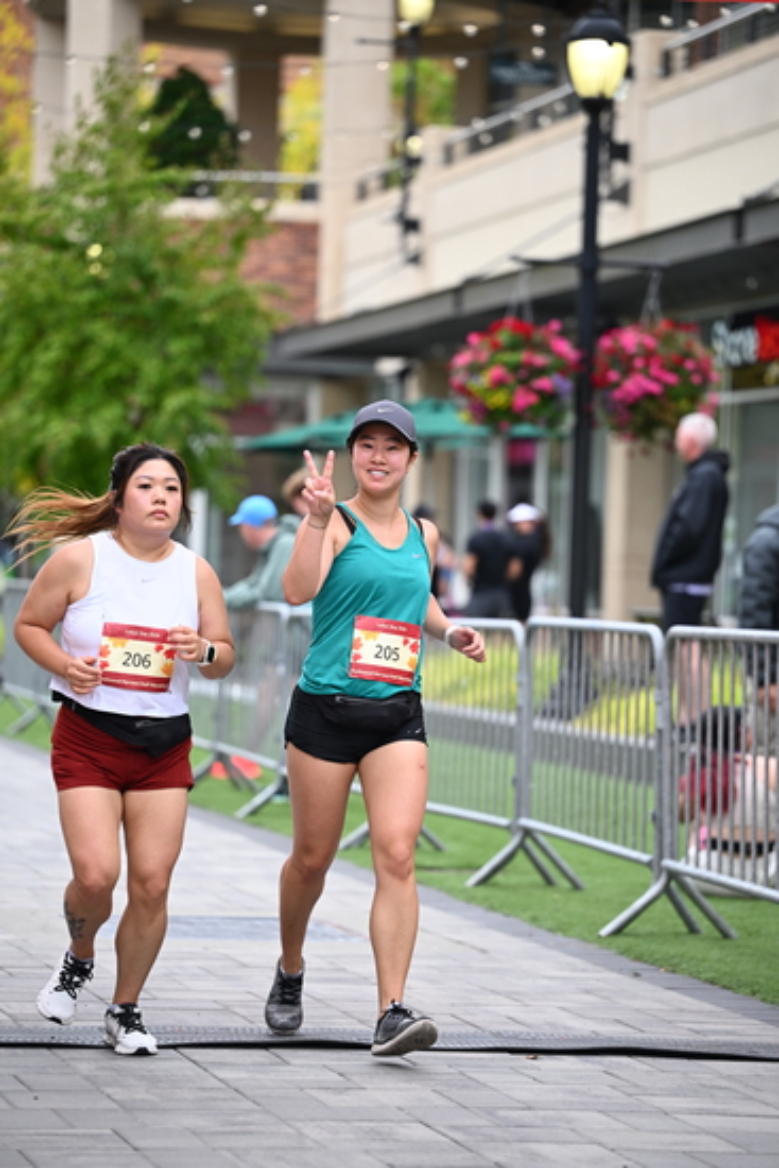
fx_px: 4054
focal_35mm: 125
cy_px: 584
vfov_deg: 16.4
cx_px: 390
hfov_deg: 11.0
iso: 640
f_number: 2.8
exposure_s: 1/1600
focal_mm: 125
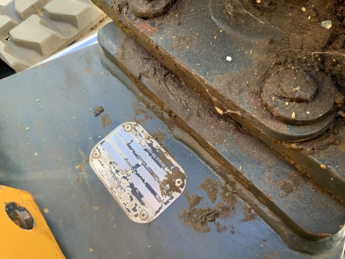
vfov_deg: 48.2
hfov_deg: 61.7
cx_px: 172
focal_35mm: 29
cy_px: 130
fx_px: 289
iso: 40
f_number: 1.8
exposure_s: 1/122
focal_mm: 3
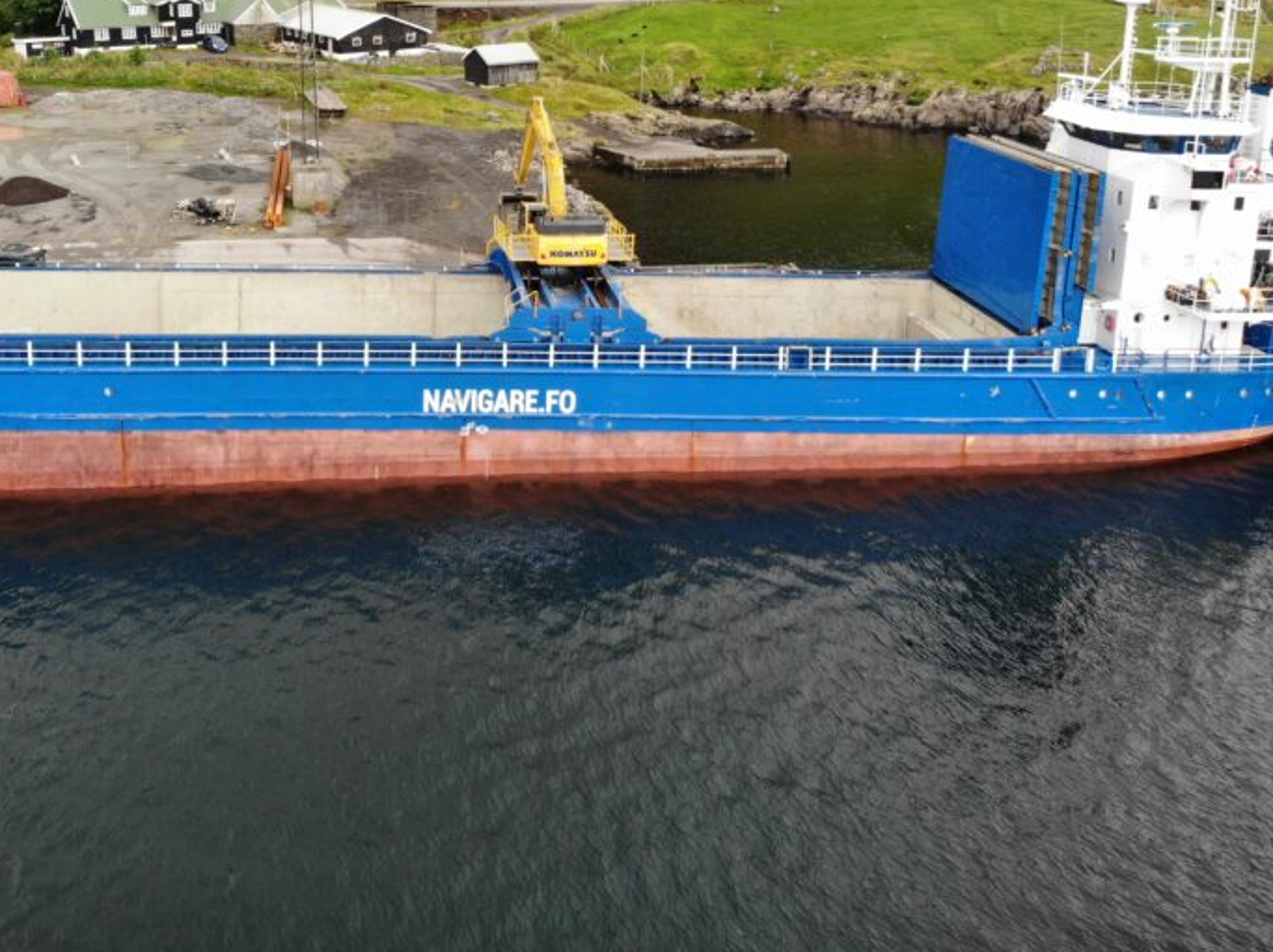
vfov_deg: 38.6
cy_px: 241
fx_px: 1323
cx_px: 453
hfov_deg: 50.7
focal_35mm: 36
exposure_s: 1/117
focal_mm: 4.5
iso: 100
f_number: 2.8
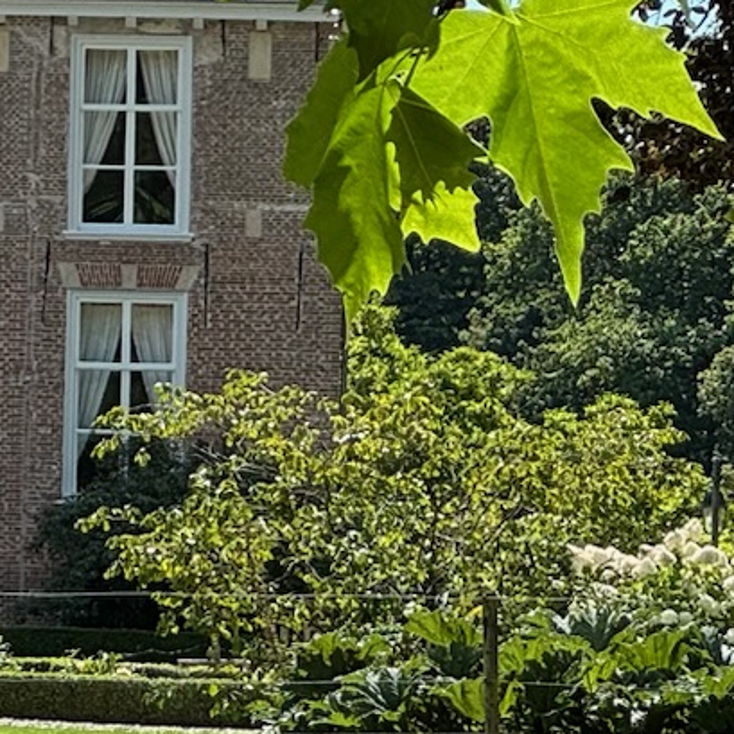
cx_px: -777
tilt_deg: +3.4
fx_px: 8180
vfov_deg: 5.1
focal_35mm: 341
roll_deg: -1.4
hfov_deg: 5.0
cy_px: 223
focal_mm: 9
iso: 25
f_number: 2.8
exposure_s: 1/461
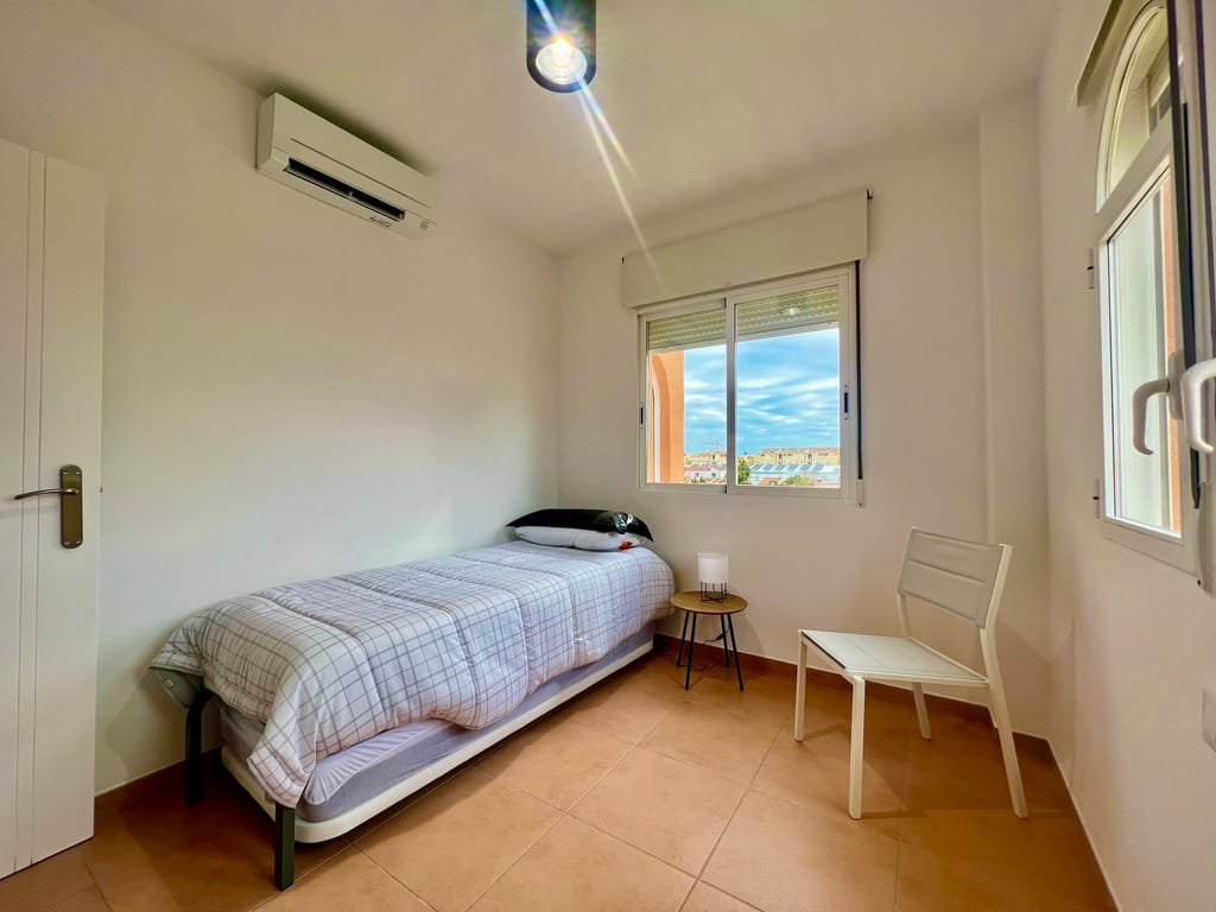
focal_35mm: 13
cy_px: 456
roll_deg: +0.2
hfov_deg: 106.2
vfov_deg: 89.9
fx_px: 457
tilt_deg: +0.6
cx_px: 608
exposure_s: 1/345
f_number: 1.8
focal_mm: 1.57
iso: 32
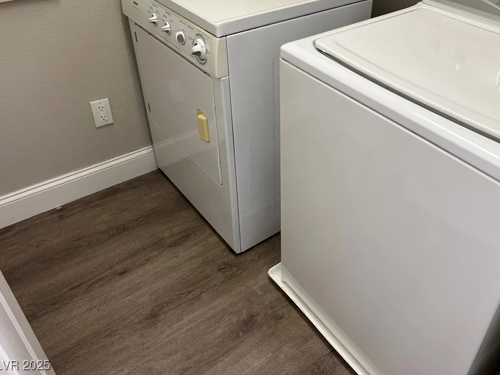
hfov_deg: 58.1
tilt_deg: -36.9
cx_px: 289
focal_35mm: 31
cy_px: 154
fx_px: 448
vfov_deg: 45.2
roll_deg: -1.1
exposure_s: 1/60
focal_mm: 5.7
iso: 64
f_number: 1.5
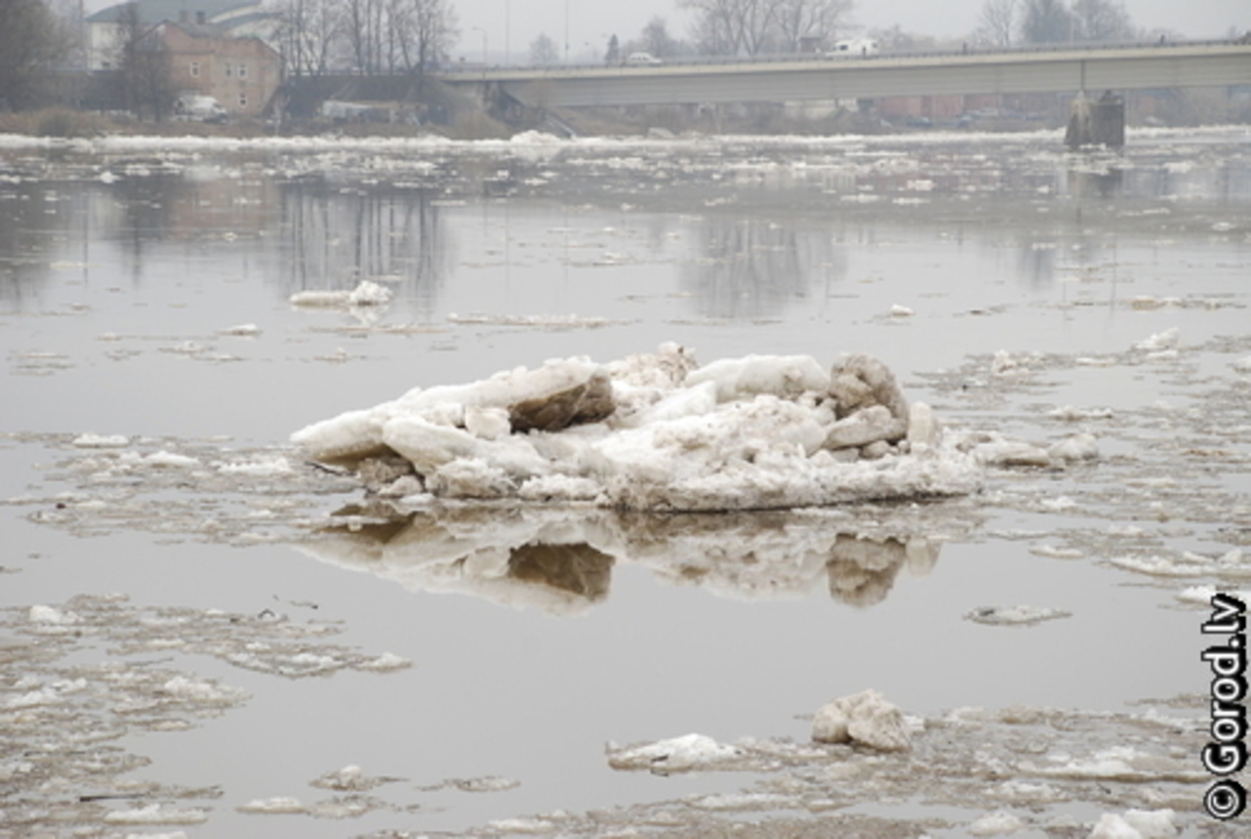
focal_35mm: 128
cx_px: 626
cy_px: 420
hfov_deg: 16.0
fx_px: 4438
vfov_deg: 10.8
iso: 400
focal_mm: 85
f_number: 5.6
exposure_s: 1/125
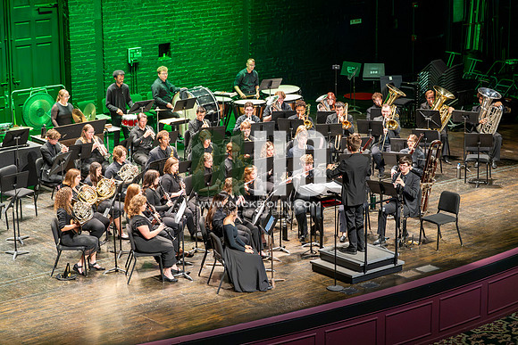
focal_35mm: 99
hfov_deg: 20.6
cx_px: 259
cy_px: 172
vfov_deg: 13.8
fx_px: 1425
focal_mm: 99
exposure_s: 1/640
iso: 8000
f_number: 2.8
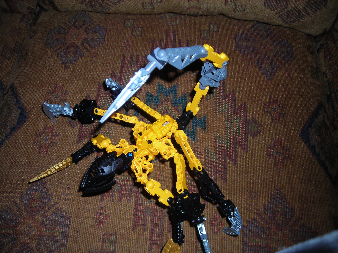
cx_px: 169
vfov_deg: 37.7
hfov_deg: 49.0
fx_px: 371
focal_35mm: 38
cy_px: 126
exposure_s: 1/60.1
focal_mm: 6.3
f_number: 3.2
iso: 50
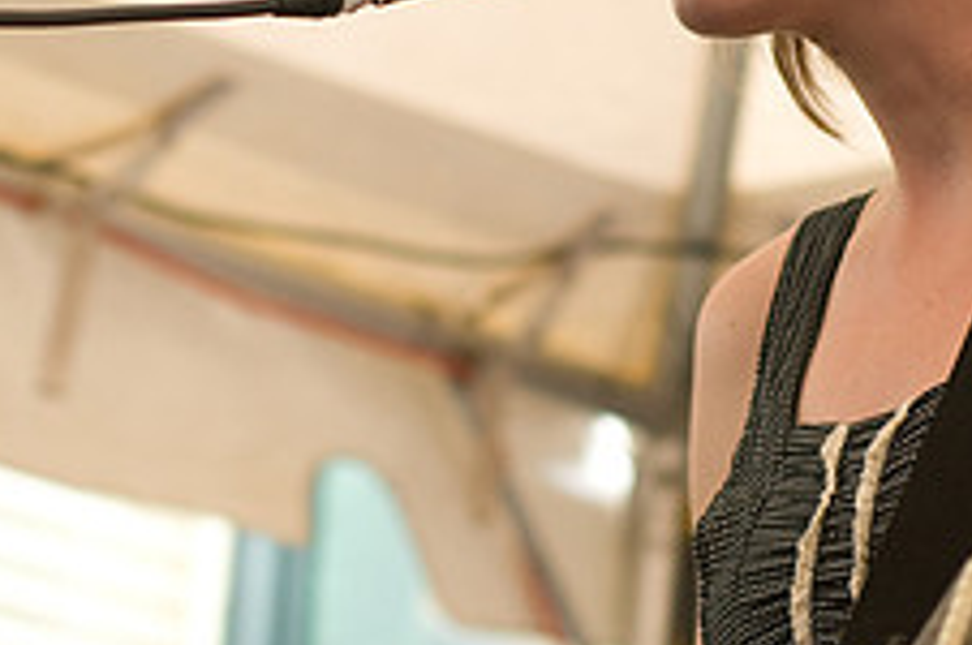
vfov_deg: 5.1
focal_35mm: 270
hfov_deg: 7.6
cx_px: 572
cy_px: 187
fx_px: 7280
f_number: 3.5
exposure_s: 1/200
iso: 320
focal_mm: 70
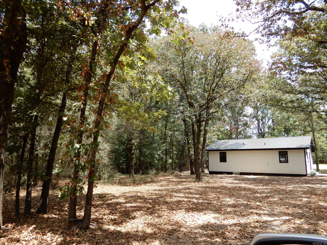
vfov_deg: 56.8
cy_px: 122
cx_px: 164
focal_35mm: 24
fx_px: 227
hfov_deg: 71.6
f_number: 3.4
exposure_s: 1/200
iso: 80
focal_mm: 4.3
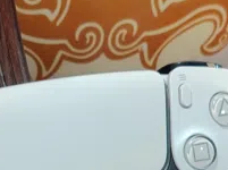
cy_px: 262
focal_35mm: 150
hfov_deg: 13.1
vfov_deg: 9.6
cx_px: 41
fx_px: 986
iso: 581
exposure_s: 1/33.3
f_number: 16
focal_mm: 5.25
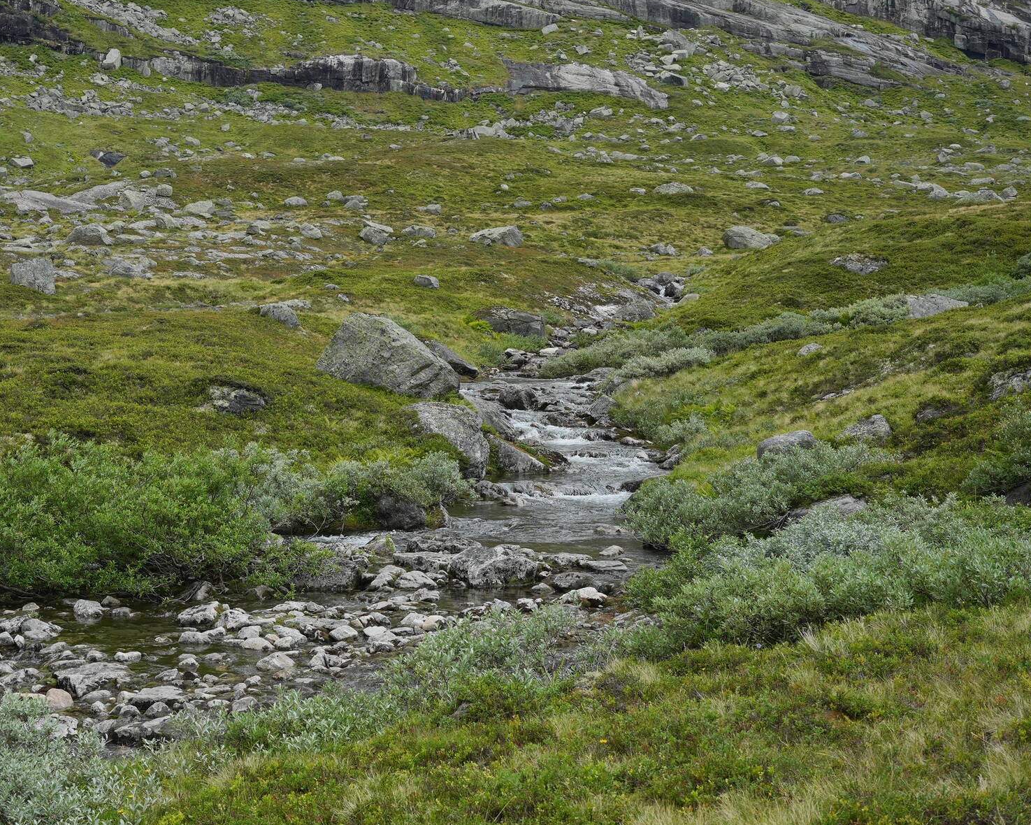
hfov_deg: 32.7
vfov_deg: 26.7
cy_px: 356
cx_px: 324
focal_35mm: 57
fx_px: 1739
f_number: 5.6
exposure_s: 1/125
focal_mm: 35
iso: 200
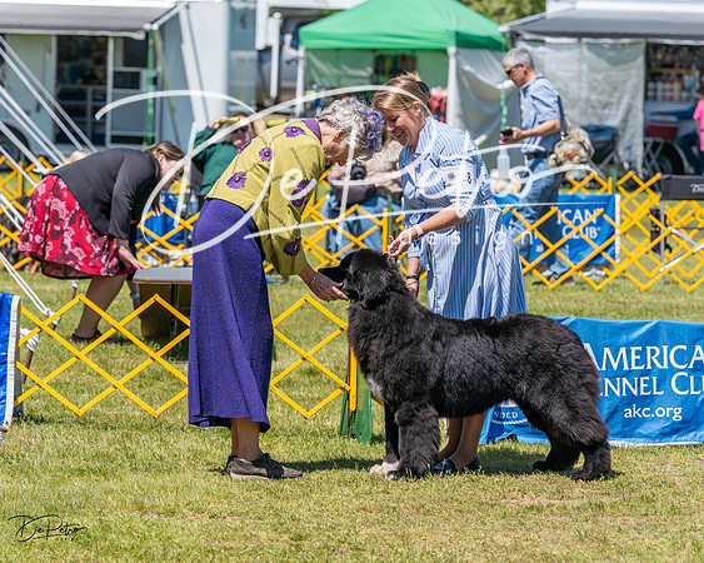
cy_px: 282
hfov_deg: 9.6
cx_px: 352
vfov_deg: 7.7
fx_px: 4199
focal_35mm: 202
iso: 160
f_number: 6.3
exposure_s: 1/640
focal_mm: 179
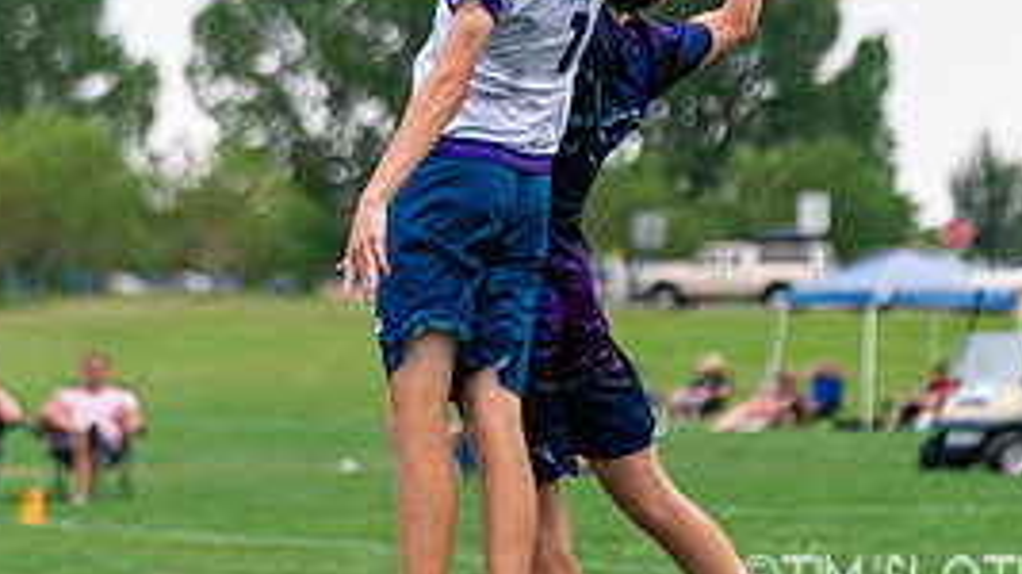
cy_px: 40
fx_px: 6475
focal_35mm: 239
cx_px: 498
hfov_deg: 9.0
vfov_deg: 5.1
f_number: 2.8
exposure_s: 1/3200
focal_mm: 105
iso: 400
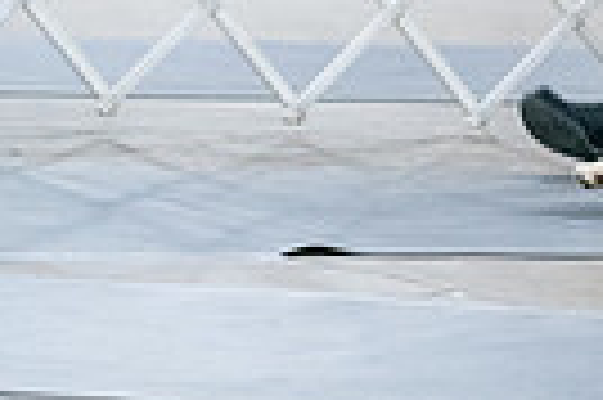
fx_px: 9787
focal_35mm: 585
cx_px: 765
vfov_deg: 2.3
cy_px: -357
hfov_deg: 3.5
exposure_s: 1/250
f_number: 3.2
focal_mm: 135
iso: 6400
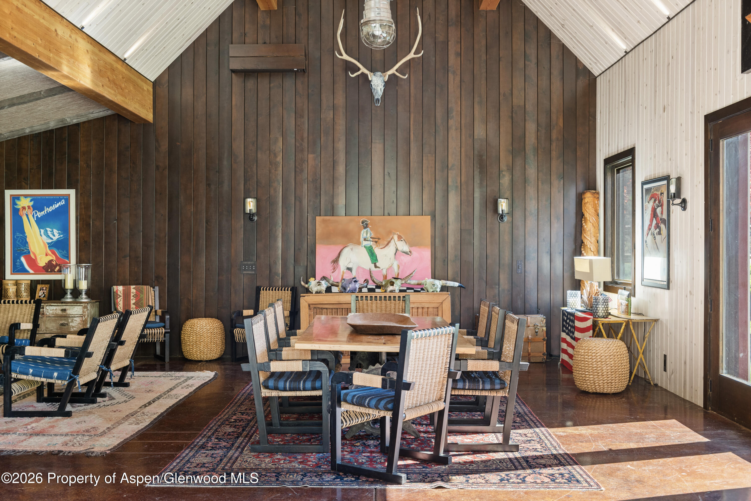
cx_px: 376
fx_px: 793
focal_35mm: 38
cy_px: 250
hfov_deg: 50.7
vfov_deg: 35.1
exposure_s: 1/5
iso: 400
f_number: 7.1
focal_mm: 38
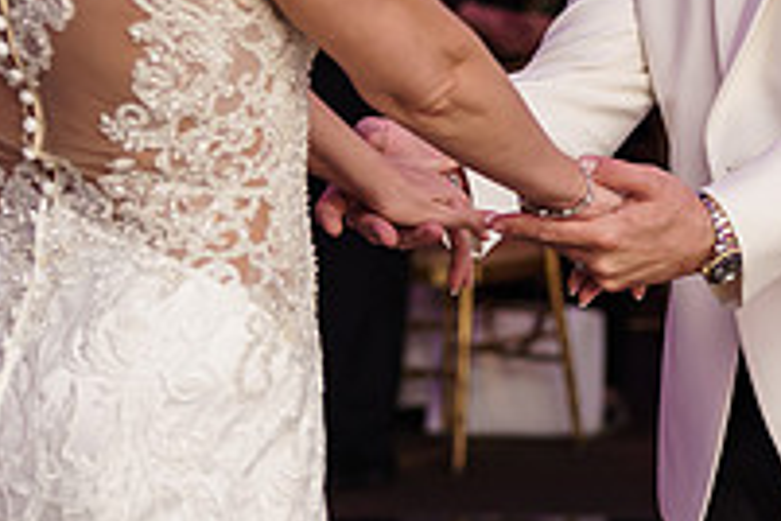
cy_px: 102
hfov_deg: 10.2
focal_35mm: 200
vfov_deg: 6.9
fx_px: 4339
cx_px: 670
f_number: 2
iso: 500
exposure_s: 1/250
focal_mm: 50
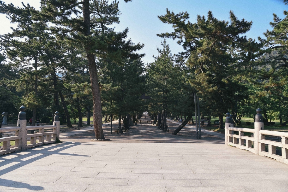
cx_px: 144
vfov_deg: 53.2
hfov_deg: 73.7
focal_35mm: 24
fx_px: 192
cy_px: 96
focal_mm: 24
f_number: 10
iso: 560
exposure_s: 1/400
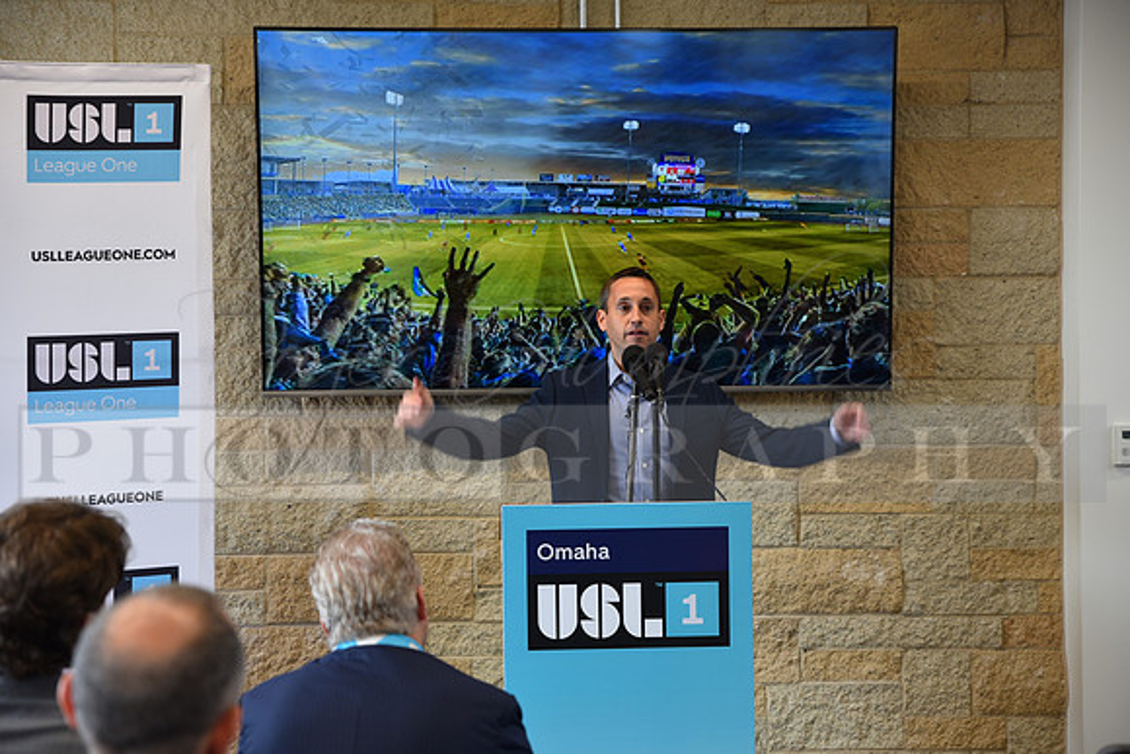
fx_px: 2135
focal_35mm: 68
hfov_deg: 29.6
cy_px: 377
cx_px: 565
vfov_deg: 20.0
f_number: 3.2
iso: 400
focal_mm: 68
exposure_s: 1/60
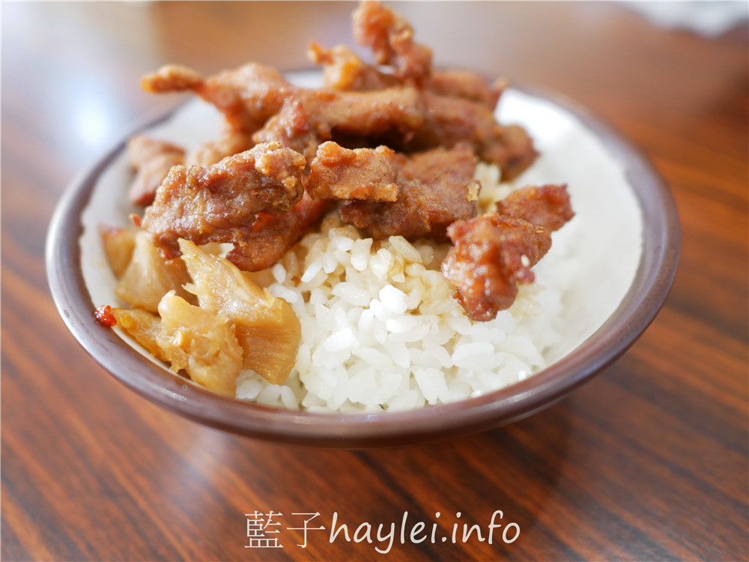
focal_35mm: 30
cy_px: 281
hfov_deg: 60.0
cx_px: 374
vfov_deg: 46.8
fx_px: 649
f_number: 1.7
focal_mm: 15
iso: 400
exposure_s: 1/60
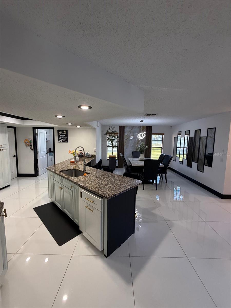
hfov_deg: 85.7
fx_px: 125
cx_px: 116
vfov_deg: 102.1
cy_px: 154
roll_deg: -0.7
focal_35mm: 14
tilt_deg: -4.4
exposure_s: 1/120
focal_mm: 2.22
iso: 250
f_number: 2.2
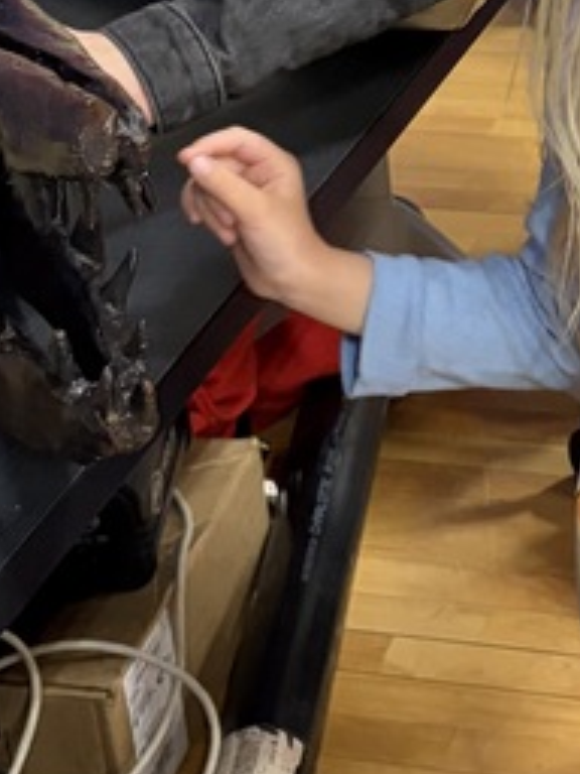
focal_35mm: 104
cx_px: 628
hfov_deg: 13.9
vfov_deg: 18.5
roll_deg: +2.4
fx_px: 2323
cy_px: 21
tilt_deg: -21.1
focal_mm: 5.96
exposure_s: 1/60
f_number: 1.6
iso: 320
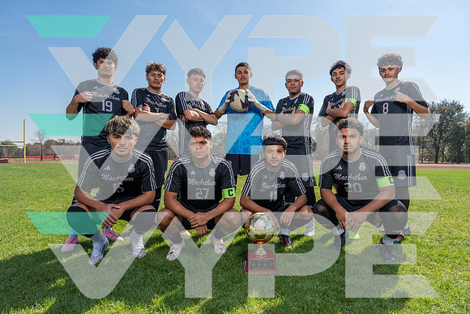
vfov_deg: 53.2
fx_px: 313
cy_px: 157
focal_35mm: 24
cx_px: 235
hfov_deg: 73.7
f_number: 9
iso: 100
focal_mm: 24
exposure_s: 1/200
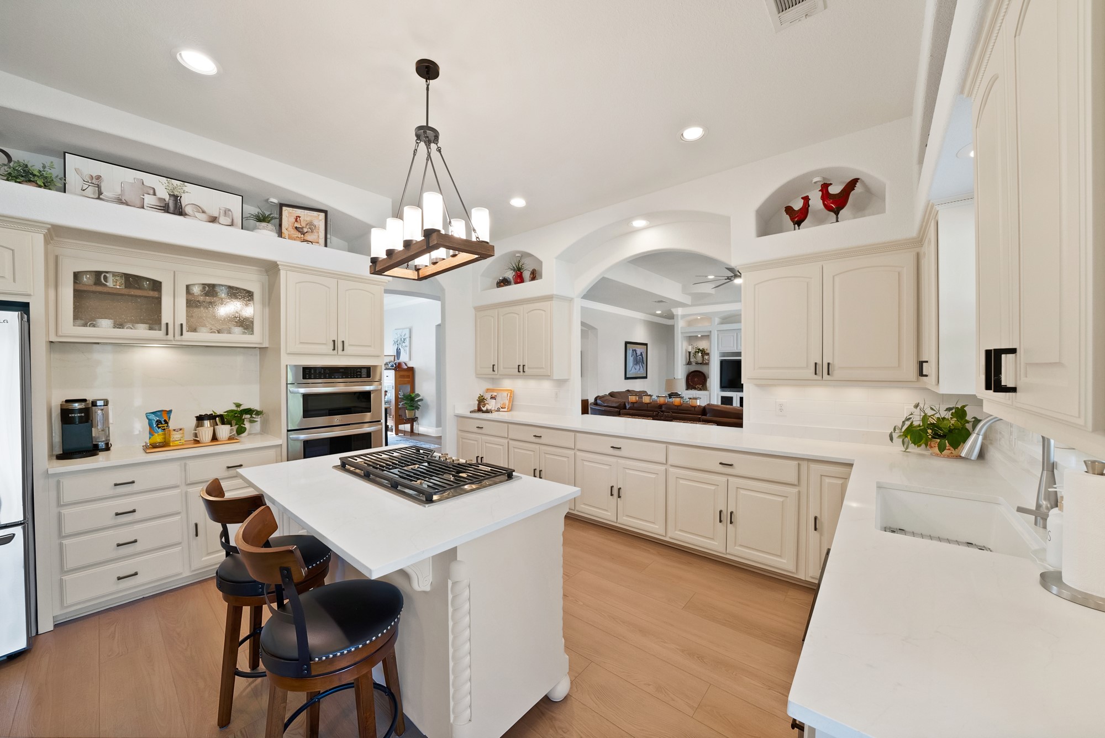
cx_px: 552
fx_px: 369
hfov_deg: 112.6
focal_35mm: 12
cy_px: 369
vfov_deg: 90.1
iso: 640
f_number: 9
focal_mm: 12
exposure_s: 1/2.5
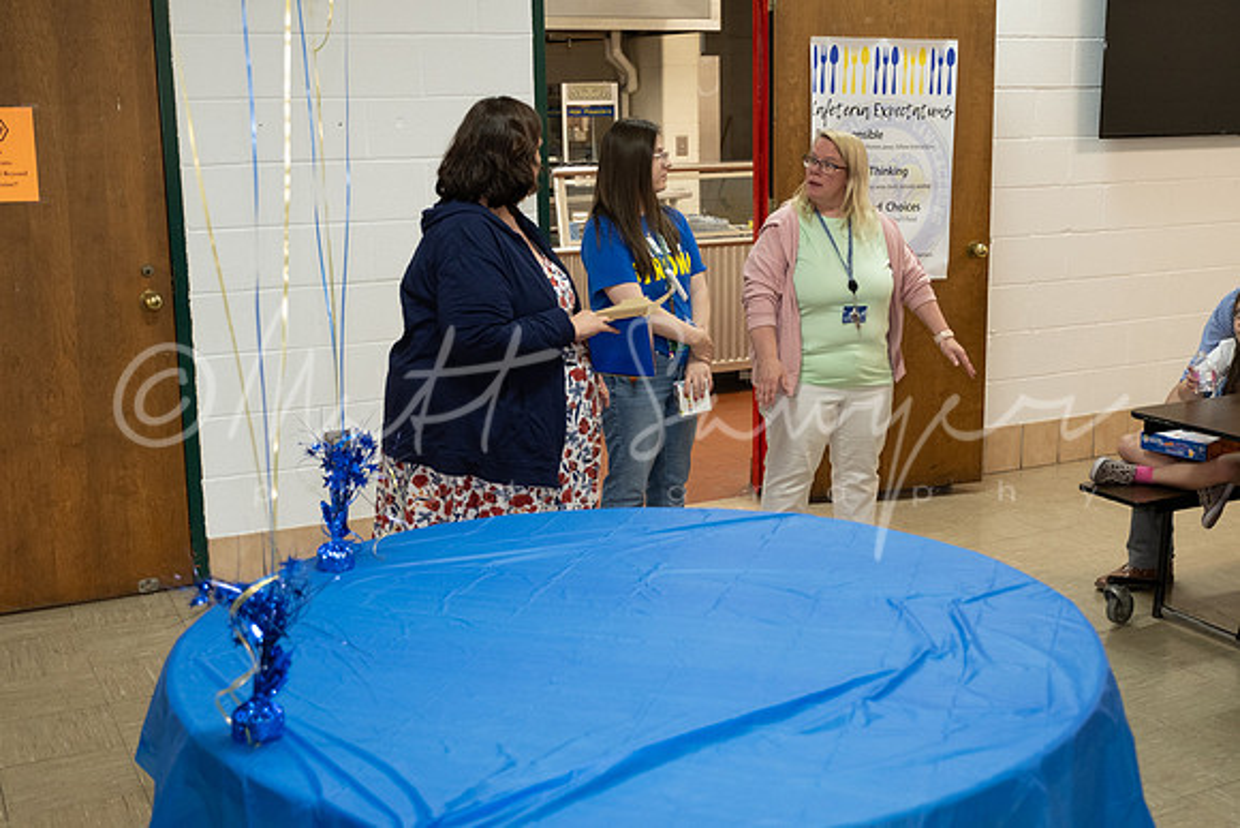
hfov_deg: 46.4
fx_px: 1447
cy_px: 414
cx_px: 620
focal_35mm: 42
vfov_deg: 31.9
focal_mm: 28.3
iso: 1600
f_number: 2.8
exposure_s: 1/120
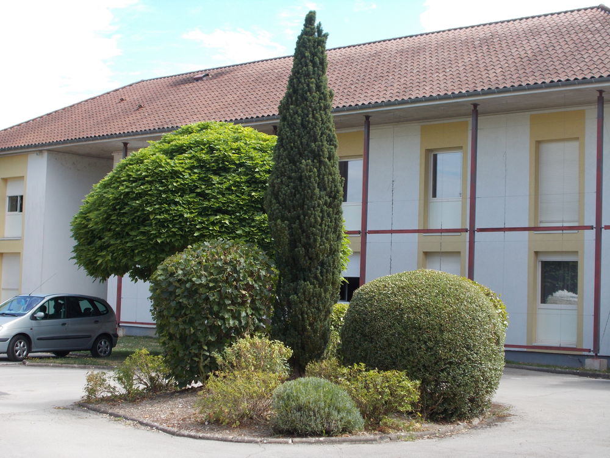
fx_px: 1022
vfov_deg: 25.2
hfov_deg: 33.2
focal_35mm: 58
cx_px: 305
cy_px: 229
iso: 80
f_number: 4.9
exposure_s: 1/160
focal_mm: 10.3
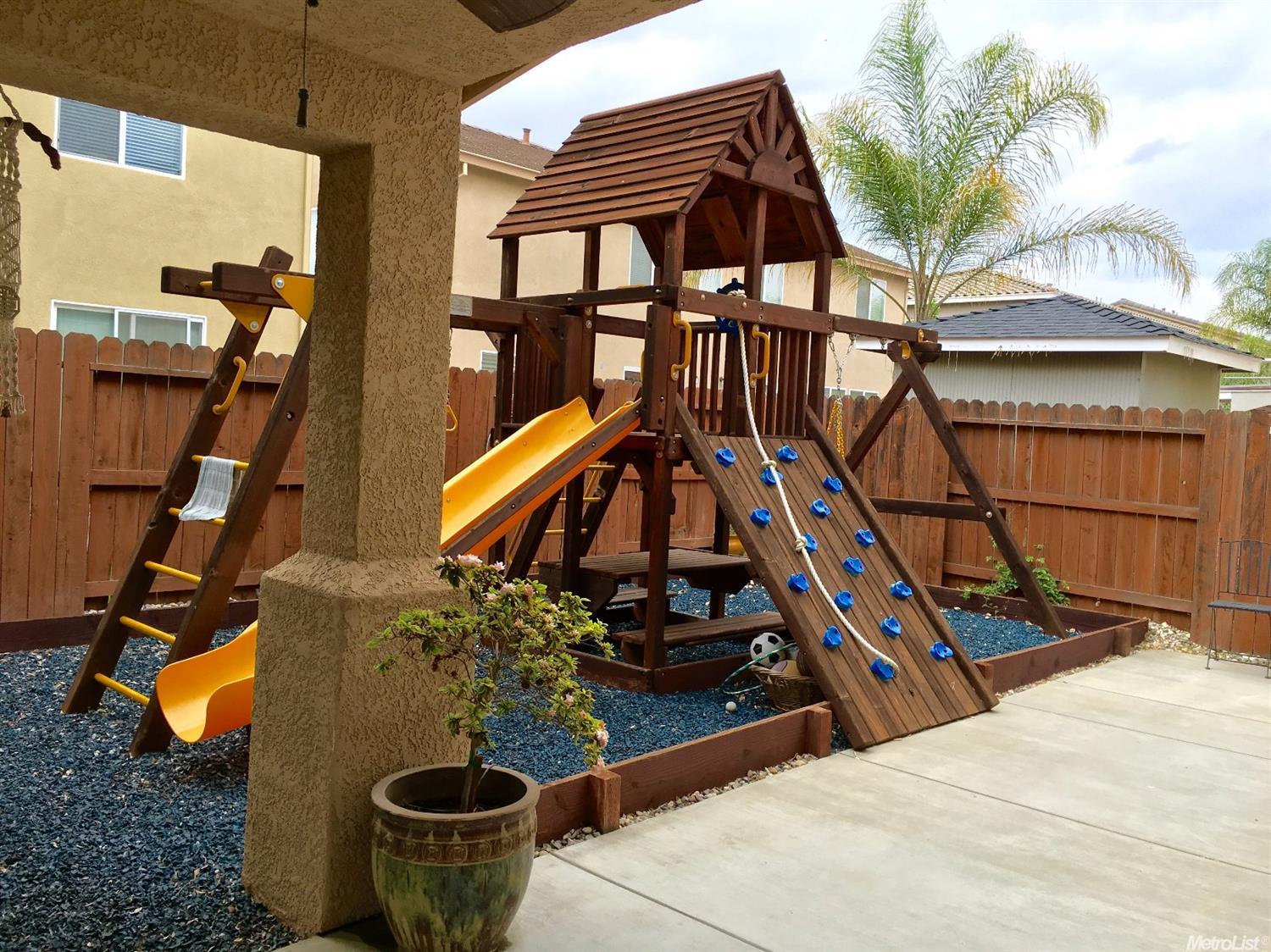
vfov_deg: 48.2
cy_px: 476
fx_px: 1064
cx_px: 636
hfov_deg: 61.7
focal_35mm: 29
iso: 25
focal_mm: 4.15
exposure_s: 1/516
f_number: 2.2
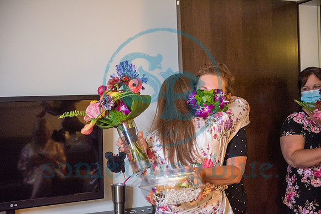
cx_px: 160
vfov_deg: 26.0
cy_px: 107
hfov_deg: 38.2
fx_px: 464
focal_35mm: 52
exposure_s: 1/800
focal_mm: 52
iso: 1600
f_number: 2.8
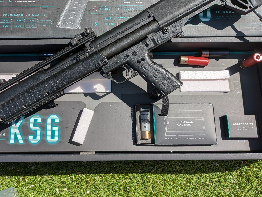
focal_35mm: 36
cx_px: 107
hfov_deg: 51.1
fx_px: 272
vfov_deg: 38.9
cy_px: 57
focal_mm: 5.43
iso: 47
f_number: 1.89
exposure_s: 1/3953
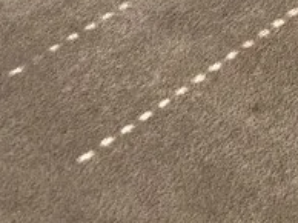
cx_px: 630
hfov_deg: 13.1
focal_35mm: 127
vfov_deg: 10.1
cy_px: -317
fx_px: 1092
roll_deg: -0.7
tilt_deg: -24.8
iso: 100
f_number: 1.78
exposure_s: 1/120
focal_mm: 6.76
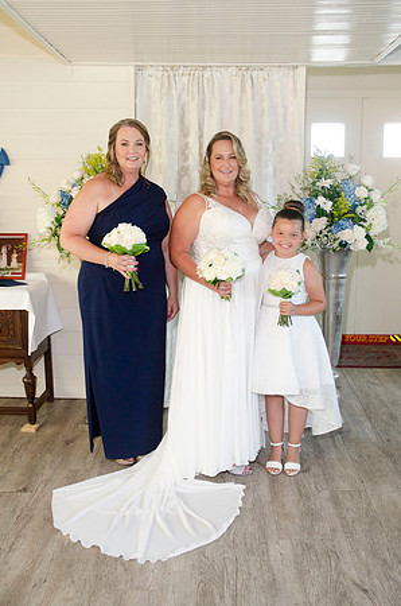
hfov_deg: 36.7
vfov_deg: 53.2
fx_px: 604
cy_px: 303
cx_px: 200
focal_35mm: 36
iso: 400
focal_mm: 24
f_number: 5.6
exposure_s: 1/125
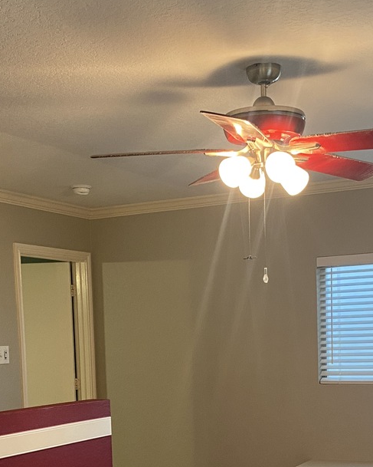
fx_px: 828
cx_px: 203
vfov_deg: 30.4
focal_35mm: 60
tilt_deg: -3.9
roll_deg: +1.3
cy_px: 397
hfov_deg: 25.4
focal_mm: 4.25
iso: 320
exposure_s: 1/60
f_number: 1.8
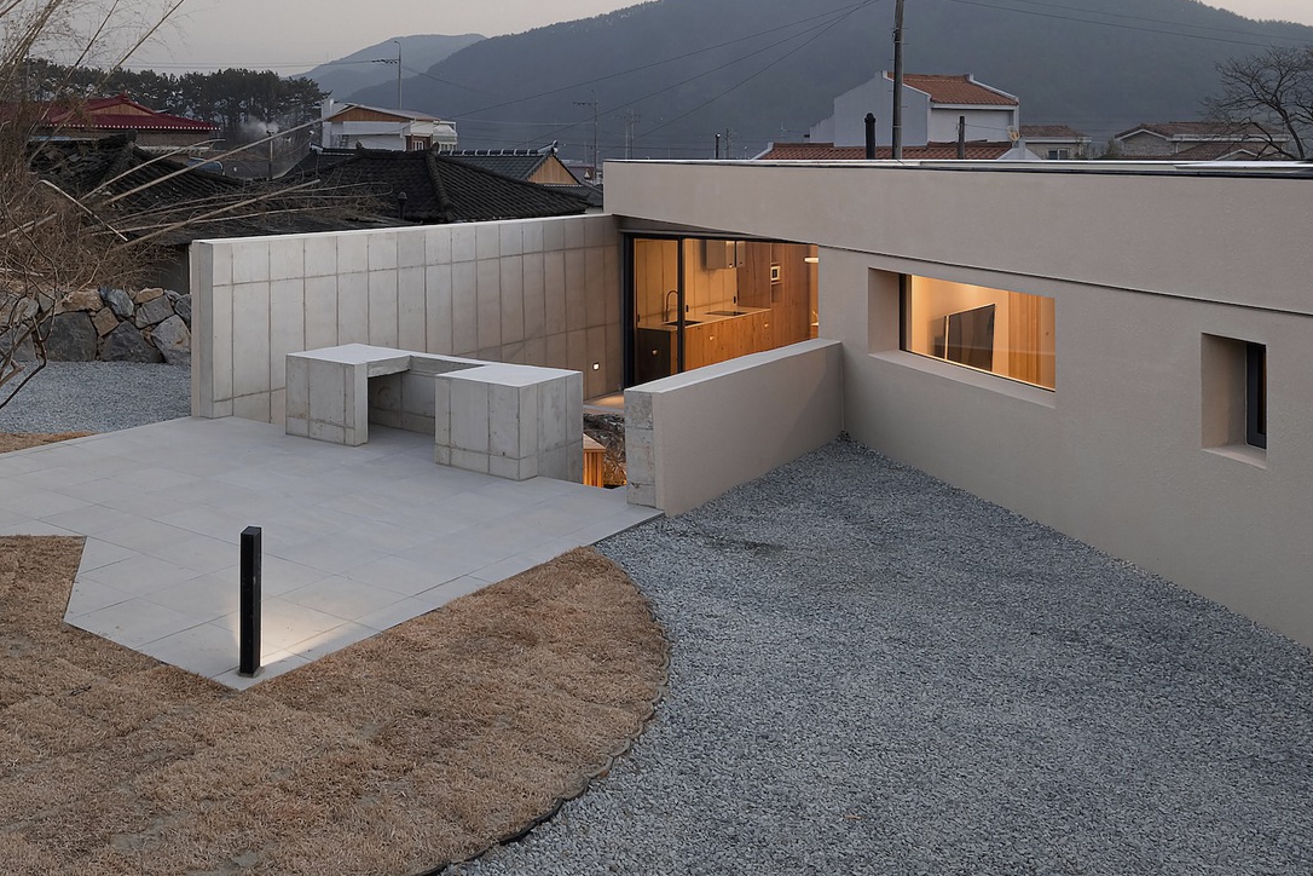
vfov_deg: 36.0
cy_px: 122
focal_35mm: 35
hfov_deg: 50.6
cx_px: 237
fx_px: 1276
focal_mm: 19
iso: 500
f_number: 16
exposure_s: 1/1.25
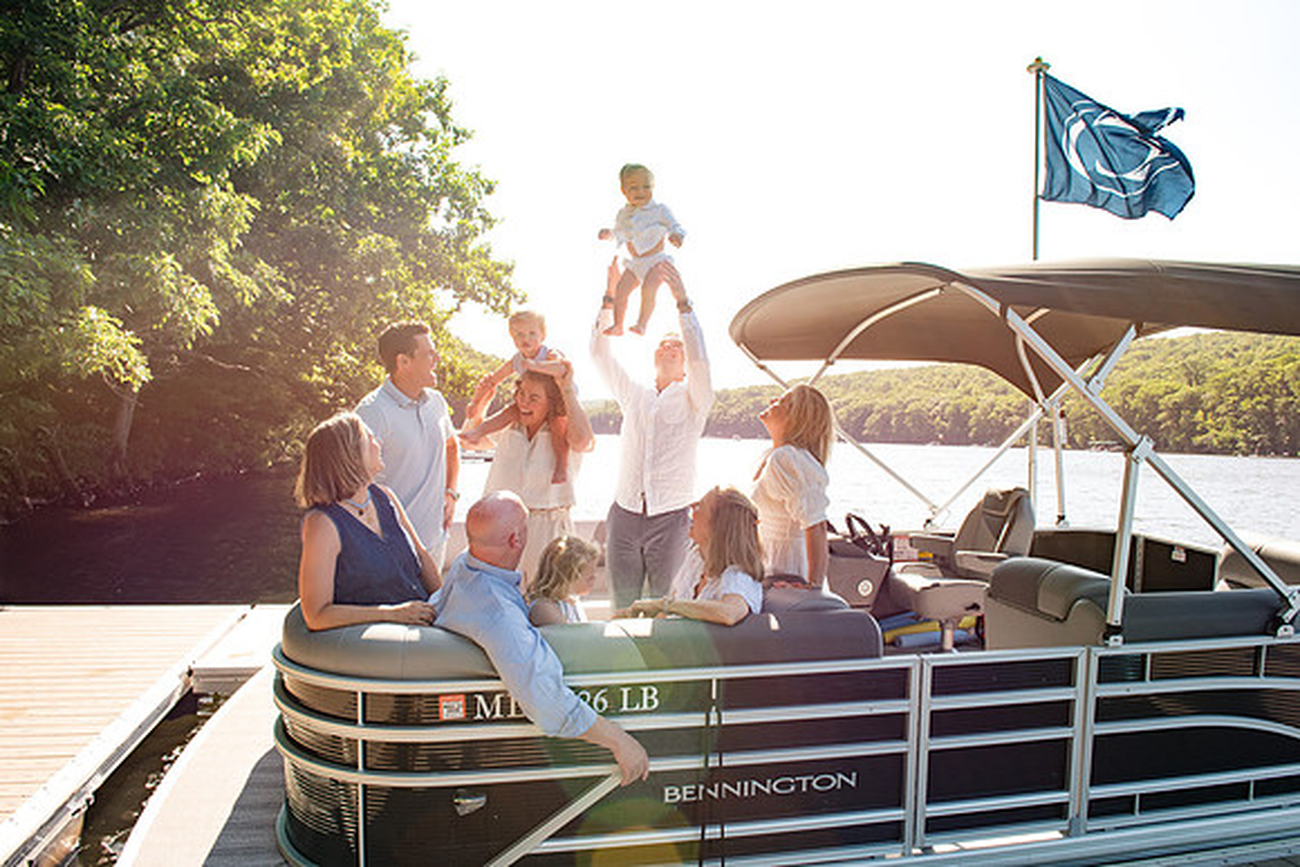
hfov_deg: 73.7
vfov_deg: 53.2
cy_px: 434
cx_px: 650
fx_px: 867
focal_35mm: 24
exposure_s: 1/250
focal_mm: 24
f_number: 9
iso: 400
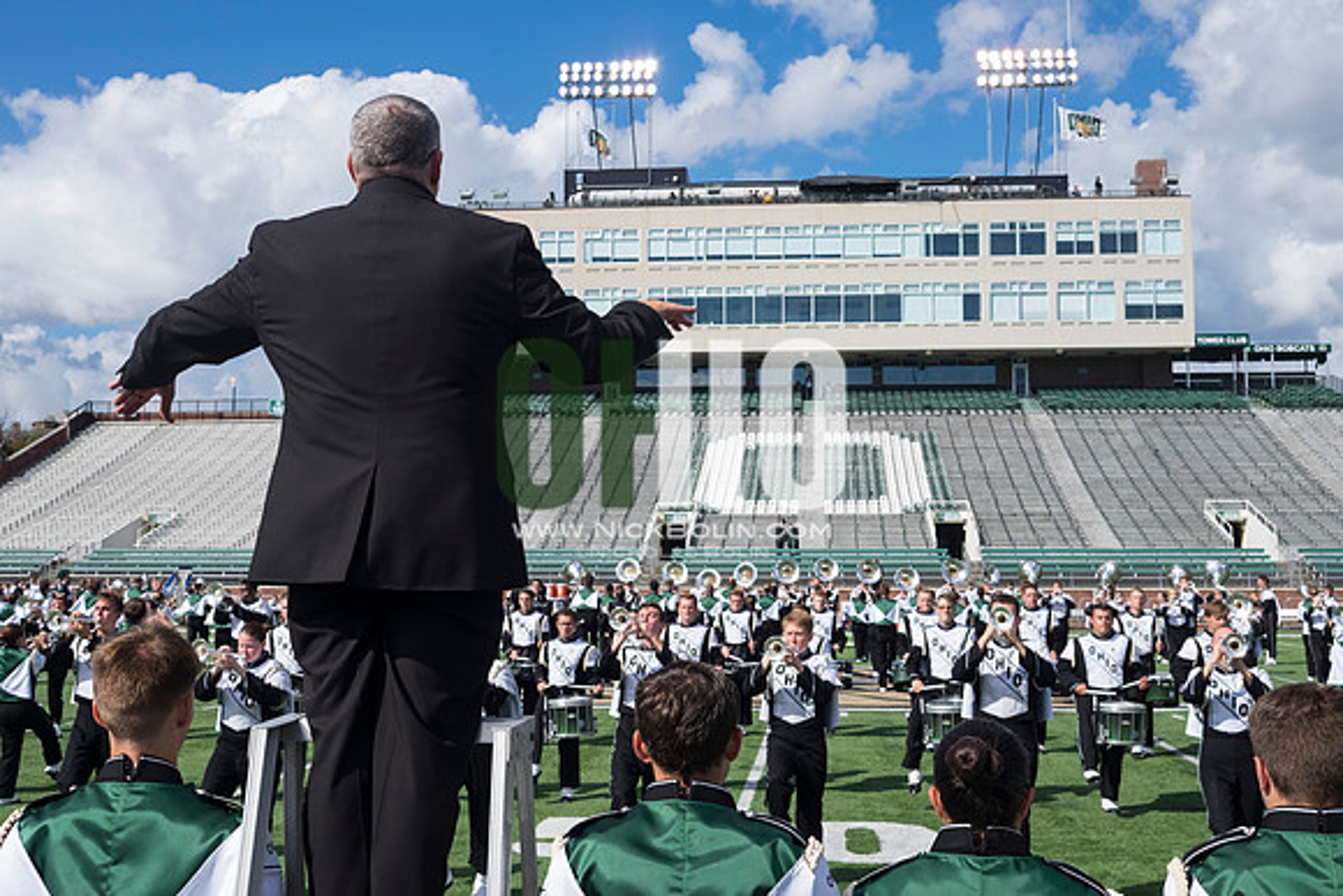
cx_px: 672
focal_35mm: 41
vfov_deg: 32.6
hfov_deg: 47.4
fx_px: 1530
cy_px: 448
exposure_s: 1/400
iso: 200
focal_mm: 27
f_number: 9
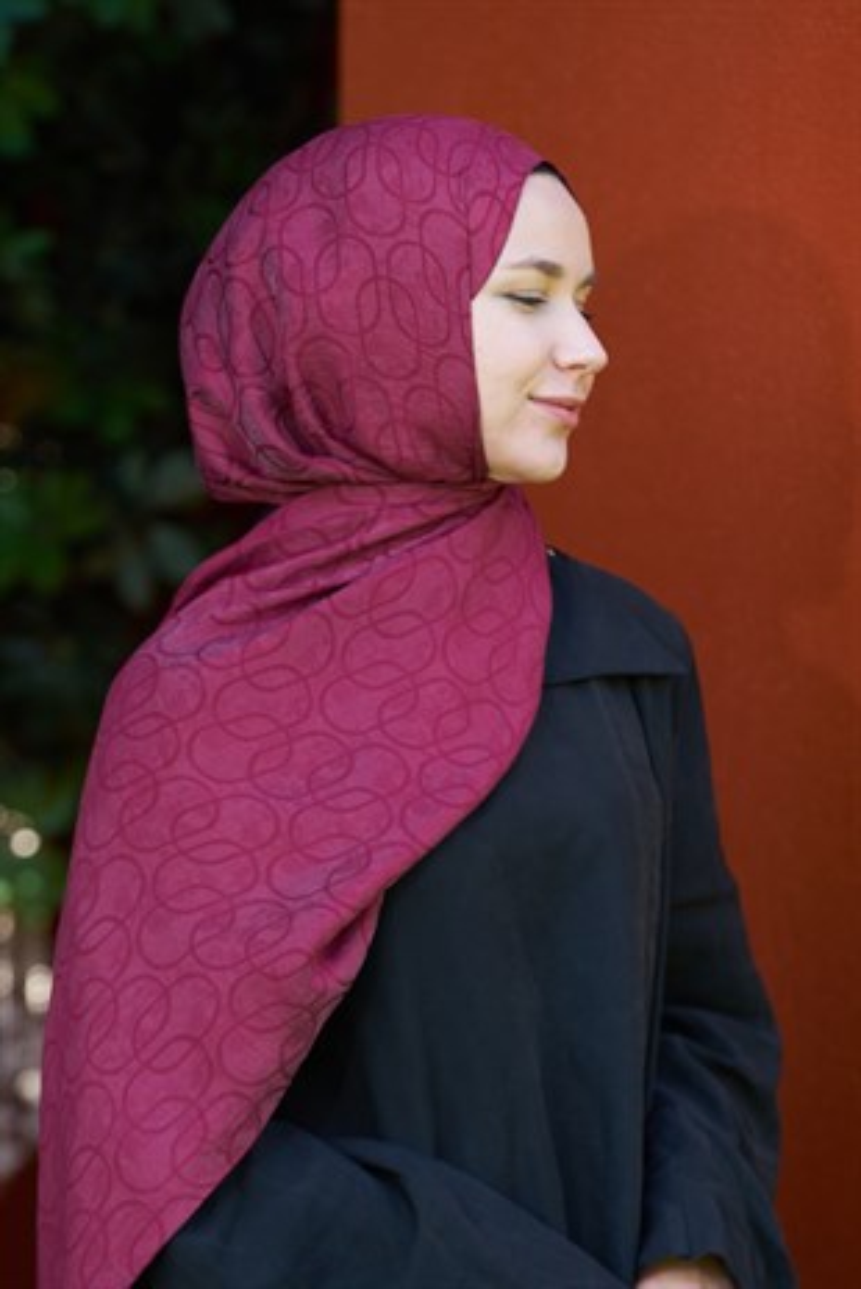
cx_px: 430
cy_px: 644
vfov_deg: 12.4
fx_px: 5910
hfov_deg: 8.3
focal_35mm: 165
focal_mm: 165
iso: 200
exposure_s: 1/200
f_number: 4
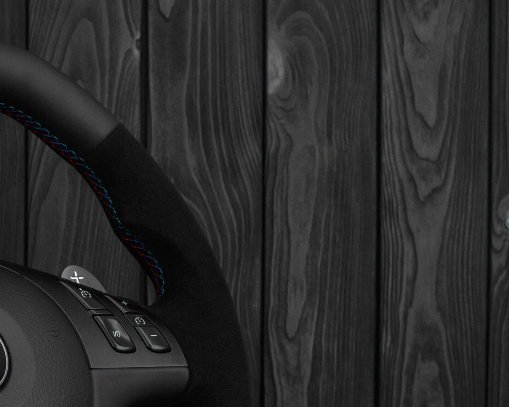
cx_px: -39
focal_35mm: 113
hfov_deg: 16.5
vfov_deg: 13.5
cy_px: 373
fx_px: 1703
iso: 500
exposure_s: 1/125
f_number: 6.3
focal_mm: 35
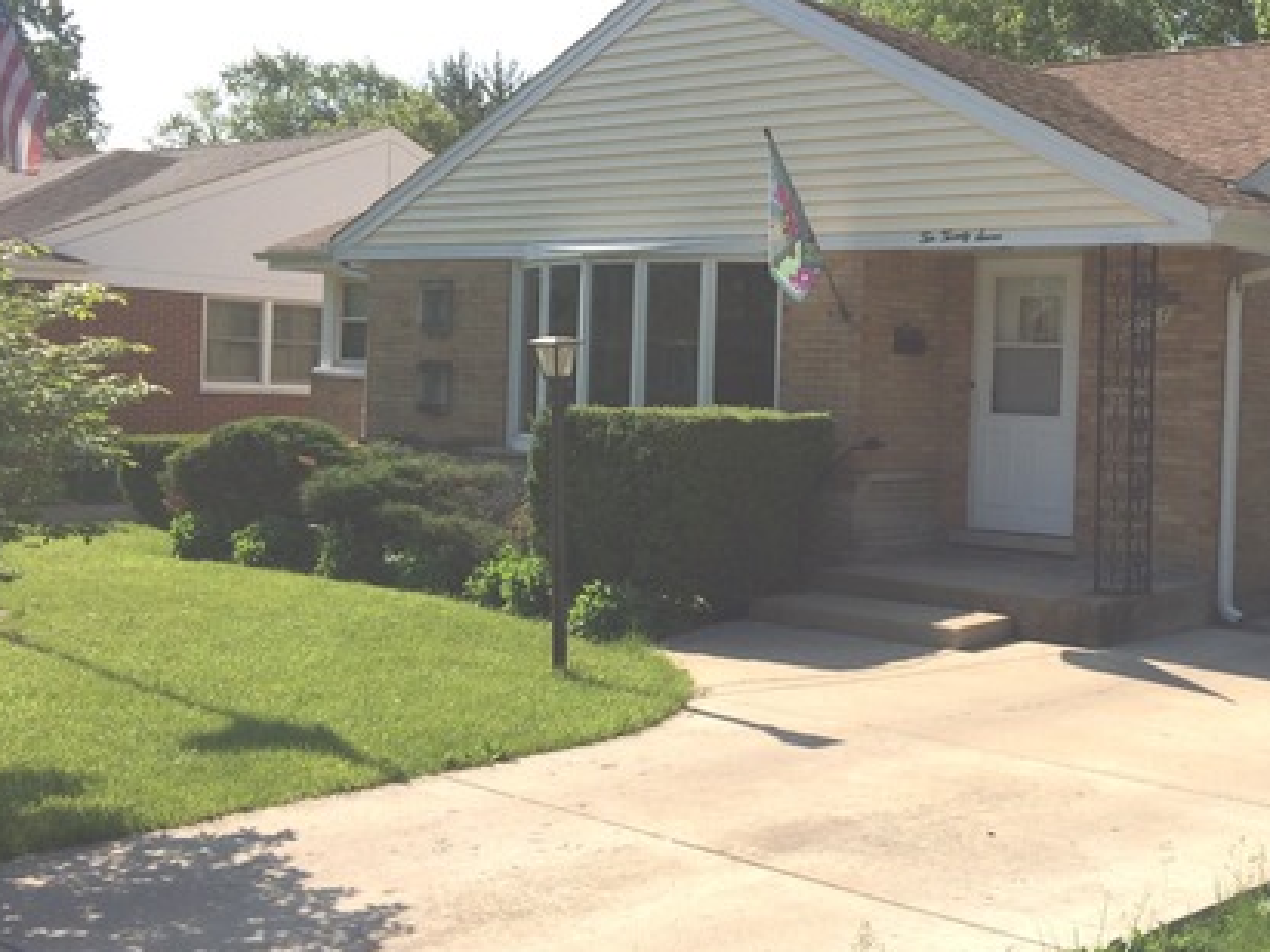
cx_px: 946
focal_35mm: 45
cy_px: 425
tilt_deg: -1.0
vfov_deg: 32.2
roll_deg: -1.7
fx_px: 1651
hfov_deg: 40.9
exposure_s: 1/2933
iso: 32
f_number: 2.2
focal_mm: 4.15
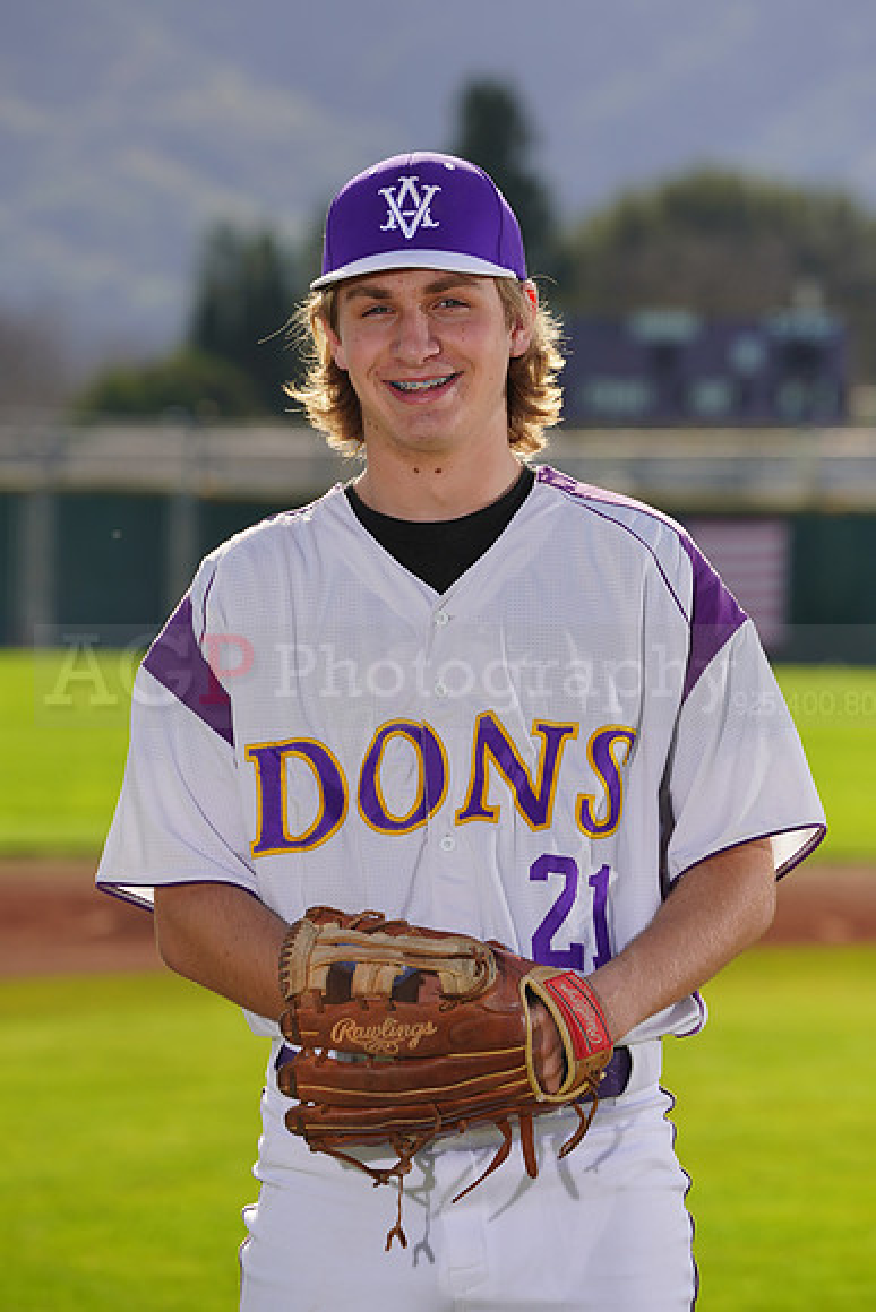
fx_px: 9338
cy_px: 656
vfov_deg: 8.0
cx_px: 438
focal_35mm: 256
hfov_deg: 5.4
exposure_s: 1/250
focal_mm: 256
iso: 100
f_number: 9
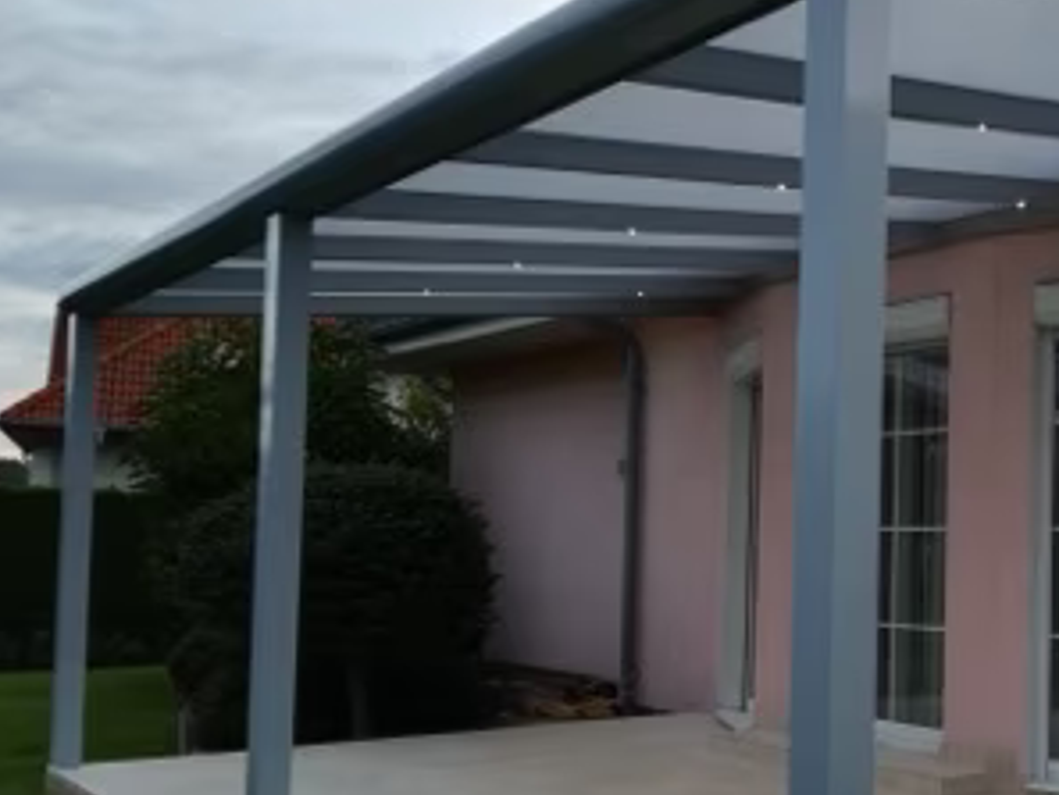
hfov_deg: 42.7
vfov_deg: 34.2
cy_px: 503
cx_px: 849
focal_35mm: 42
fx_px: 1285
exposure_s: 1/50
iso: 50
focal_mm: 3.83
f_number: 2.2
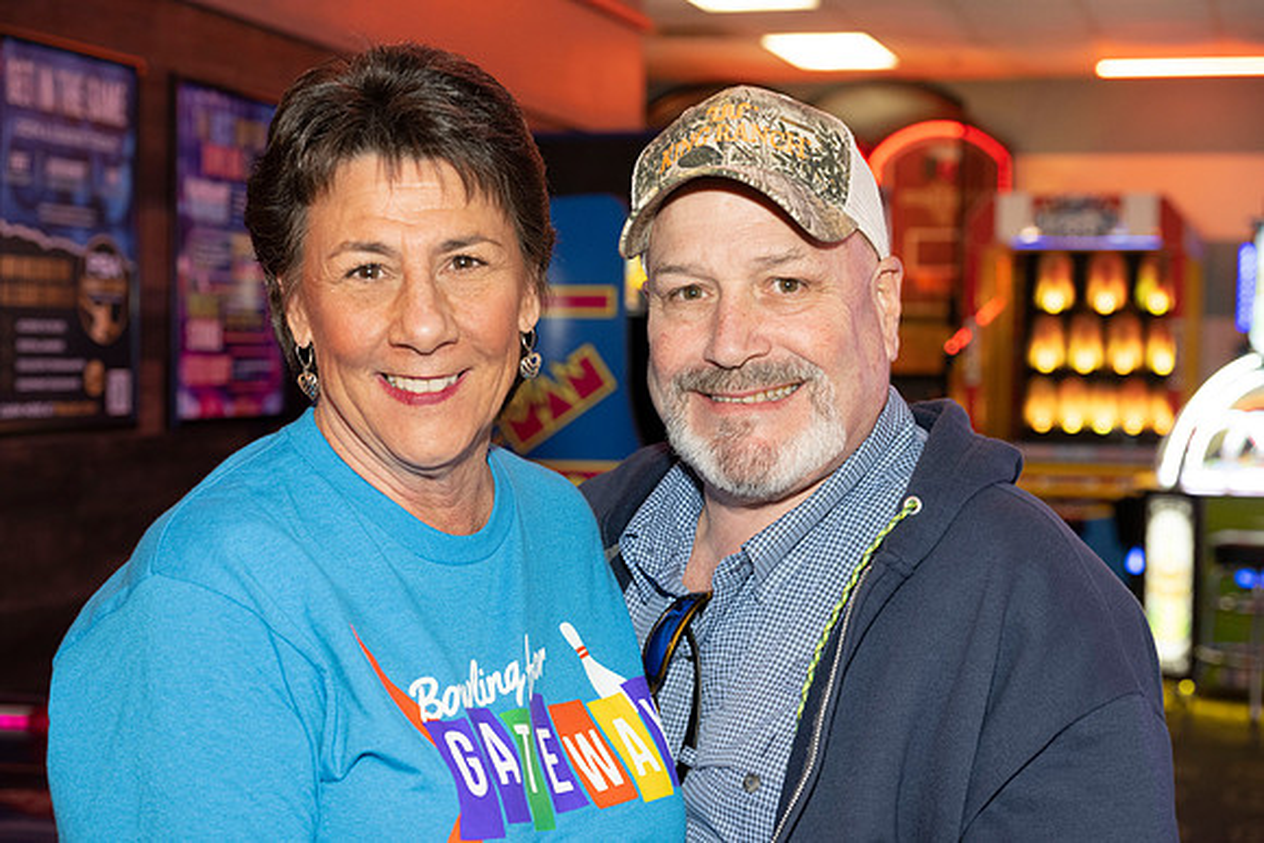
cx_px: 632
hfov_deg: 31.0
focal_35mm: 65
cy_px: 422
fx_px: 2283
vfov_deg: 20.9
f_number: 5.6
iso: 1600
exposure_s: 1/80
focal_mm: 65
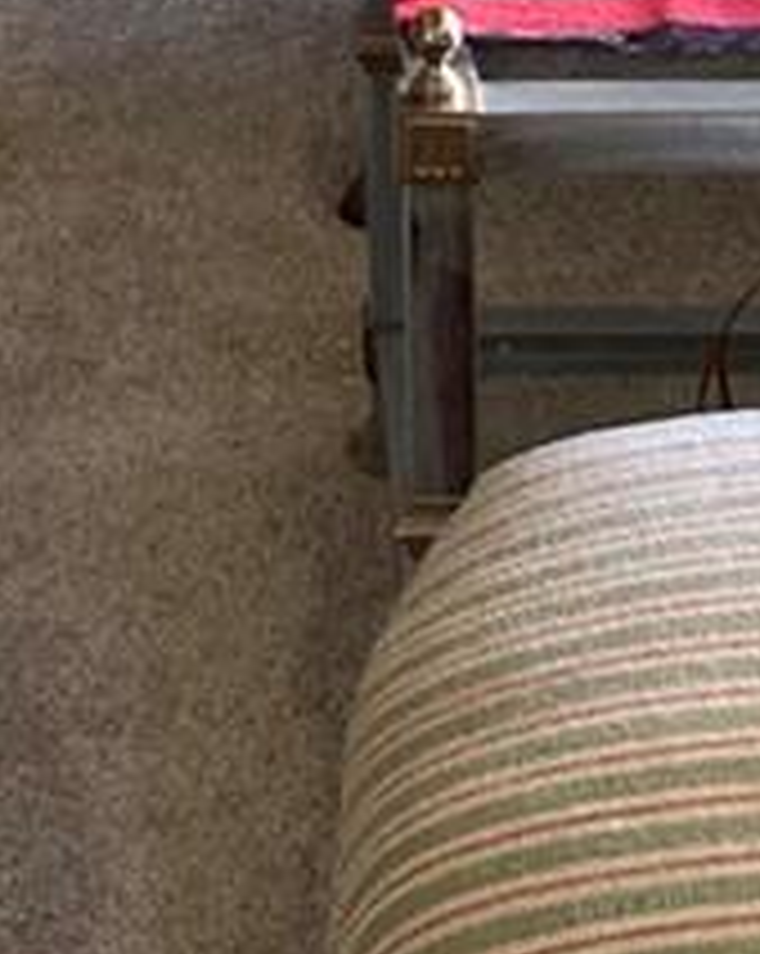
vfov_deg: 11.7
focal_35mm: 155
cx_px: -81
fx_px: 4367
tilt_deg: -16.3
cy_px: -644
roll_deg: +3.4
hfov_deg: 9.8
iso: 125
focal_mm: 3.99
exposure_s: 1/60
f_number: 1.8
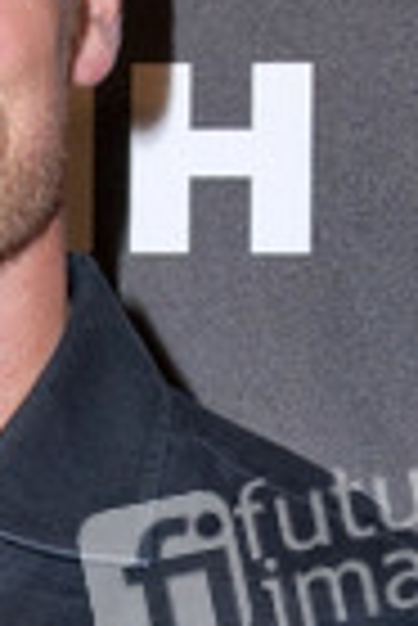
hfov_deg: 13.2
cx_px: -97
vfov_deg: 20.2
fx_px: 1755
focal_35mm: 101
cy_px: 333
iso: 400
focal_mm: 35
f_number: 4.5
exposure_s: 1/400
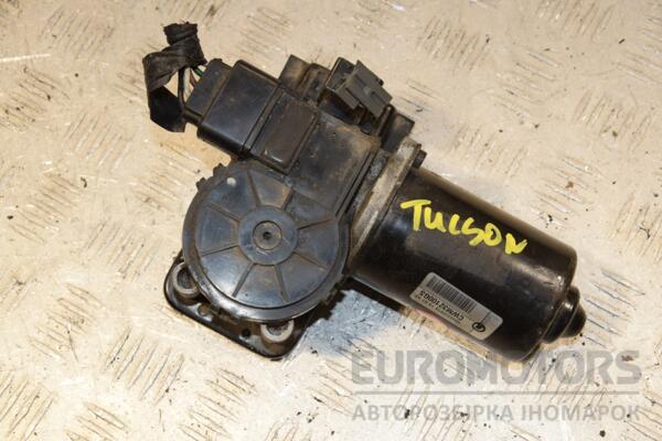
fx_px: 1158
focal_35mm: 63
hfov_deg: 31.9
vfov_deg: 21.6
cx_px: 331
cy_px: 220
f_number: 8
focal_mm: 42
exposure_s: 1/200
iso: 800
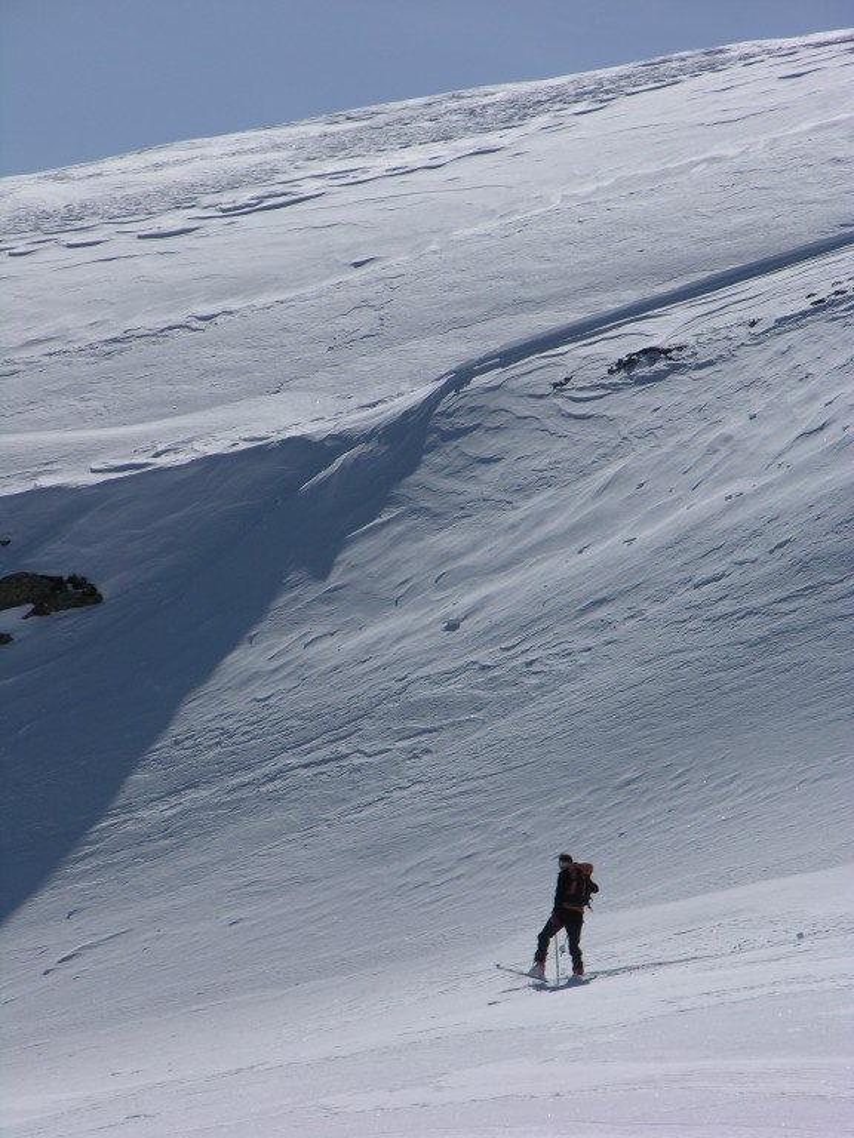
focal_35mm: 280
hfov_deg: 5.3
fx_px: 9210
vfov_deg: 7.1
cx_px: 427
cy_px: 569
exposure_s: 1/633
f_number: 7.4
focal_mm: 71.2
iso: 50
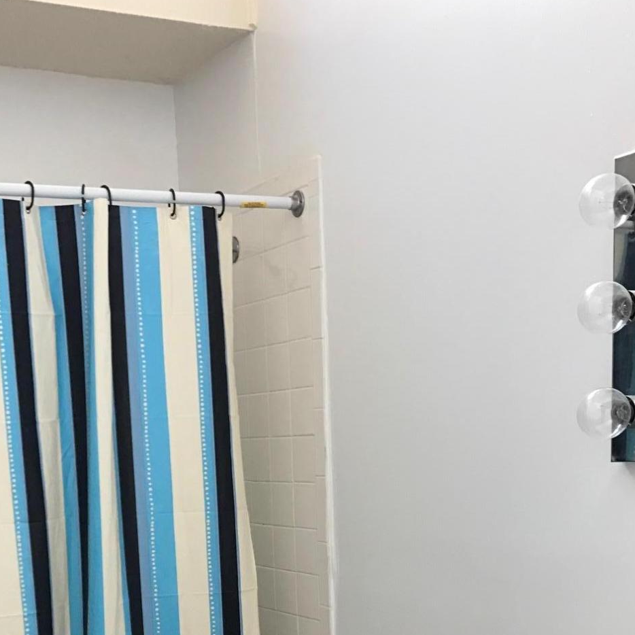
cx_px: 246
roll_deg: +2.4
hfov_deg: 32.1
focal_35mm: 53
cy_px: 639
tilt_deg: -8.7
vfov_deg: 29.9
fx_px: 1100
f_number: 1.8
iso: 25
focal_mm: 3.99
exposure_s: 1/30
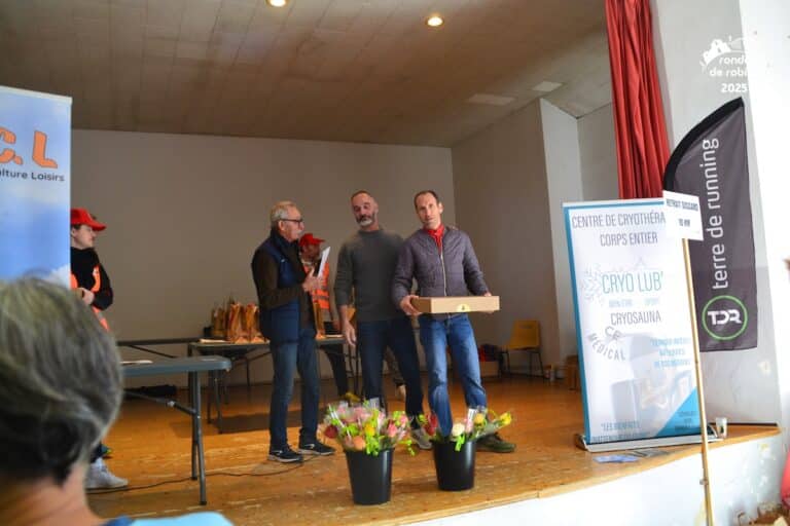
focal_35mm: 27
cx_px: 395
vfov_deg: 47.9
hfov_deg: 67.4
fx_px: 592
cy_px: 263
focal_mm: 18
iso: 800
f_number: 5
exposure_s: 1/60
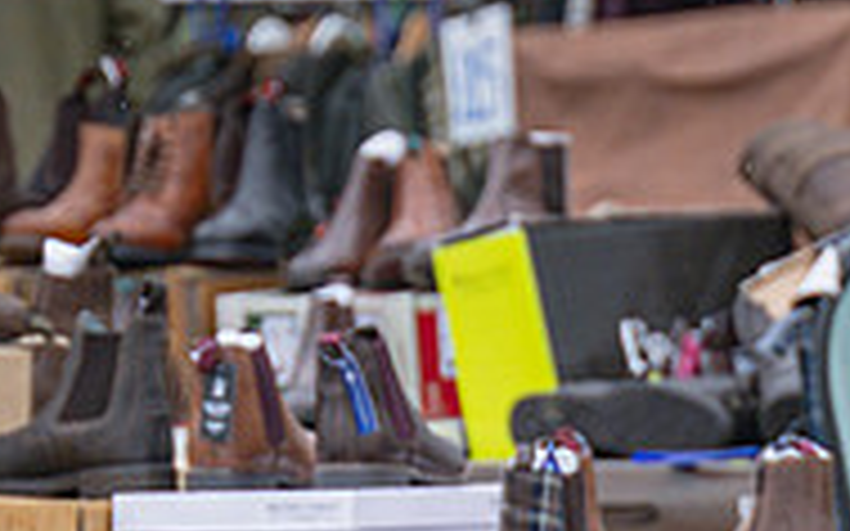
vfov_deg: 2.3
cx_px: 1083
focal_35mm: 558
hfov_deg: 3.8
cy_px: 951
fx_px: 12922
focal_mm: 98
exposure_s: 1/1250
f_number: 4
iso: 400
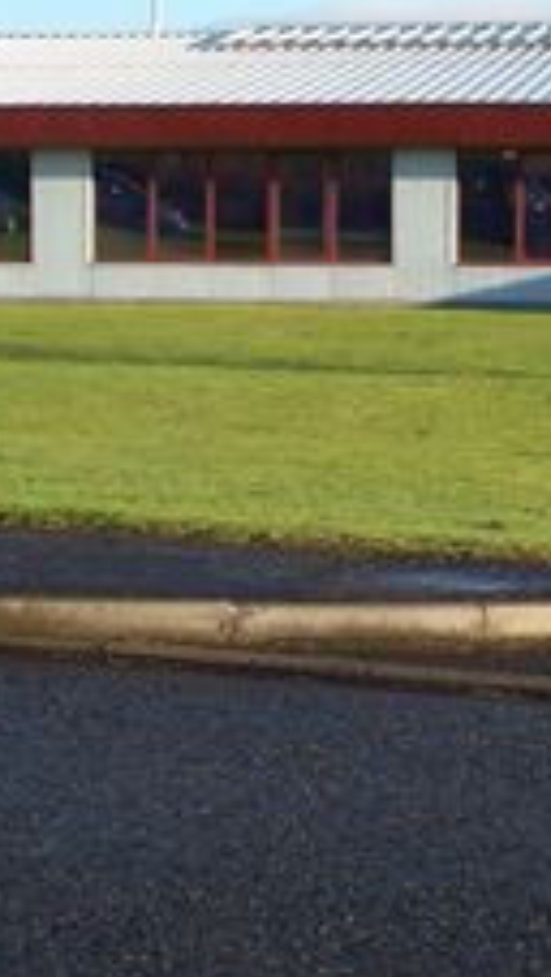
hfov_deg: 13.0
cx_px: 560
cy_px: 357
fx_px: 2385
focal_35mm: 92
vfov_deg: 23.1
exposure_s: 1/500
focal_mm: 8
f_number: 3.2
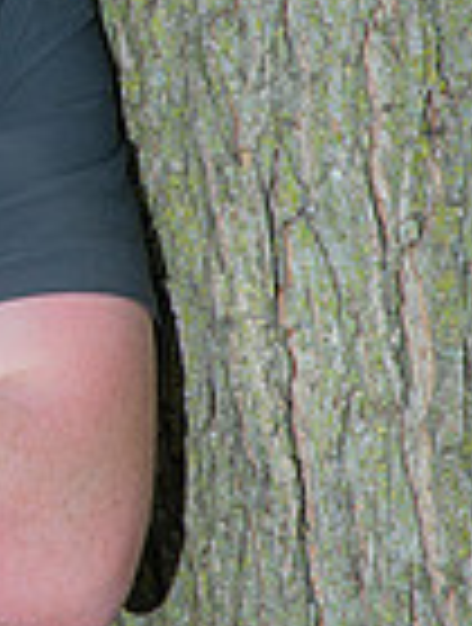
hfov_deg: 5.2
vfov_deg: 7.0
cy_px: 7
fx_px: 5067
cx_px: -575
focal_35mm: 280
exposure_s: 1/160
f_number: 11
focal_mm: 70
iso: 320
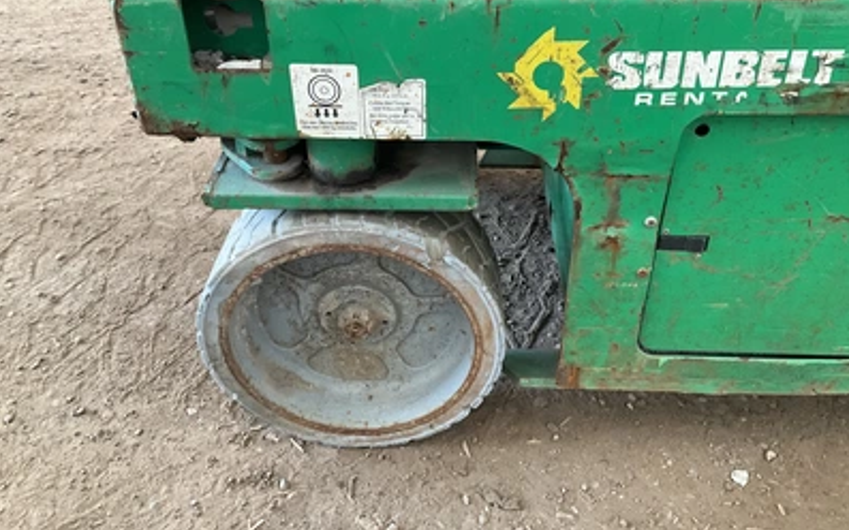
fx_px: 717
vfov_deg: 40.4
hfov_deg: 61.2
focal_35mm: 31
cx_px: 423
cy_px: 218
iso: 64
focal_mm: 3
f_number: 1.8
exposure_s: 1/119
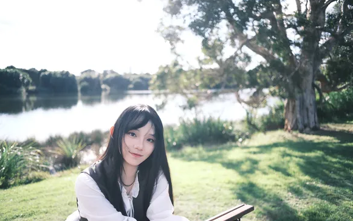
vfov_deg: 36.1
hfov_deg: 55.3
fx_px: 337
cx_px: 171
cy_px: 133
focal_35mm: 35
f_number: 2.8
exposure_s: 1/500
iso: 160
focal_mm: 40
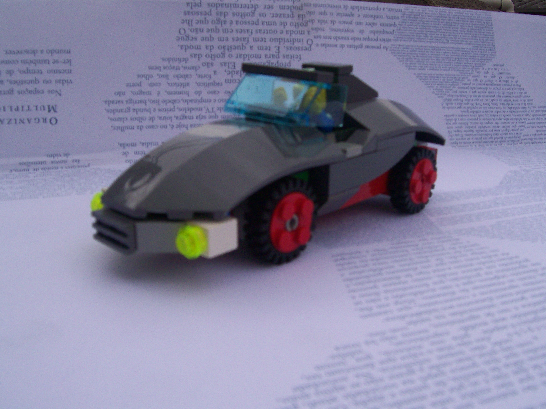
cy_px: 204
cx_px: 273
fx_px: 568
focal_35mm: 36
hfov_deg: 51.4
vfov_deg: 39.7
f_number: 4.8
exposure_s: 1/1050
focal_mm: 6
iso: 140
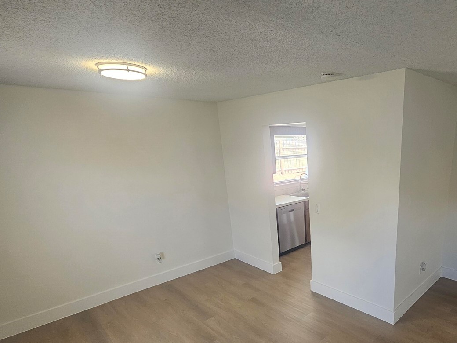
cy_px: 233
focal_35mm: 20
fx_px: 264
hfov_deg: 76.9
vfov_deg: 64.0
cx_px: 331
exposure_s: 1/60
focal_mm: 2.2
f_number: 2.2
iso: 80
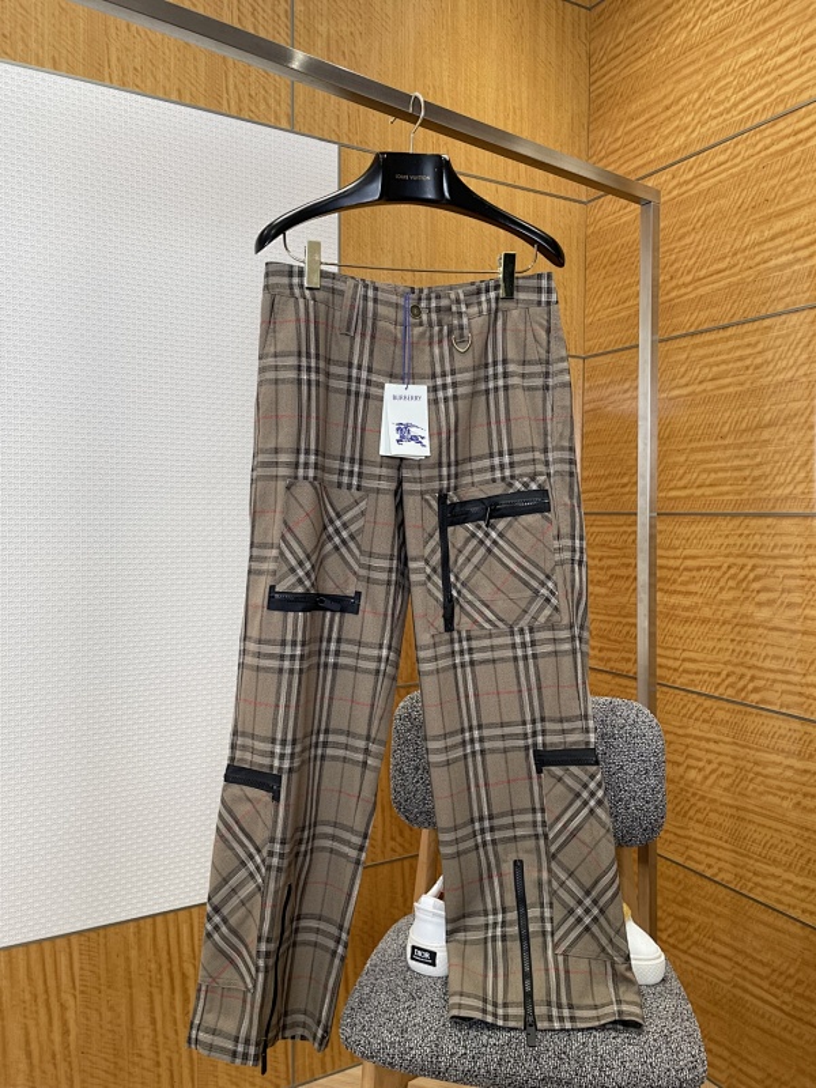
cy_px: 544
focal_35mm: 26
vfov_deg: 67.3
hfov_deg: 53.1
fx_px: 817
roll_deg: -0.2
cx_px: 408
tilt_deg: -1.3
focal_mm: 4.2
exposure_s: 1/100
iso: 50
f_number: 1.6
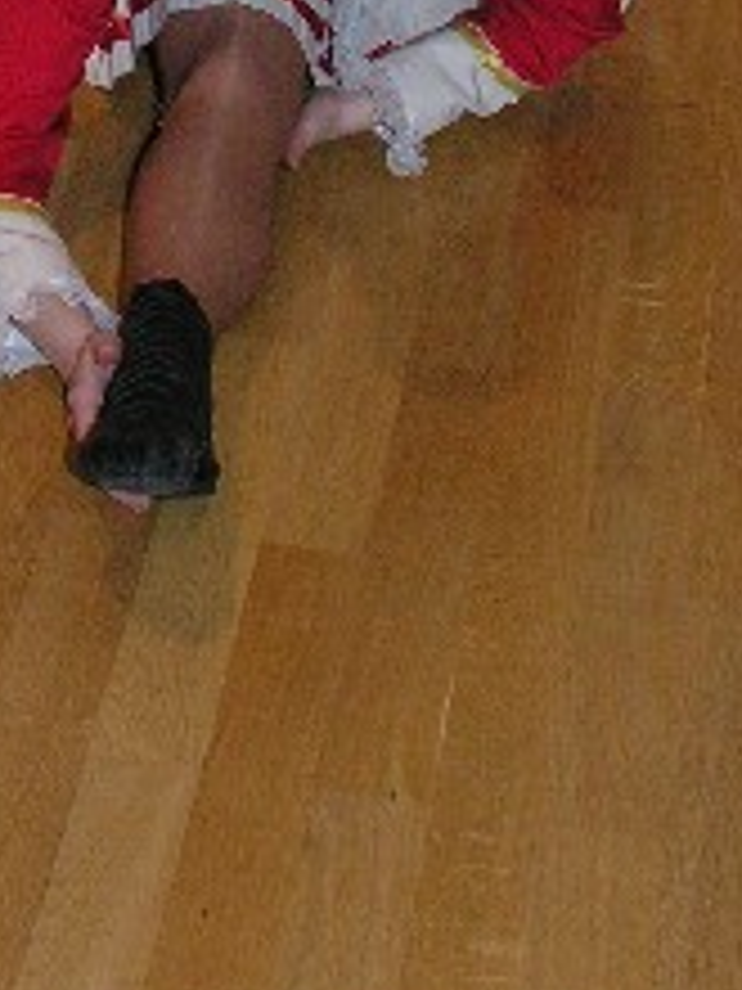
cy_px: -608
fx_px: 3630
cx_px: -121
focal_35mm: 127
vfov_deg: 14.2
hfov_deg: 11.5
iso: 200
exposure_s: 1/60.1
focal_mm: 8.9
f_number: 4
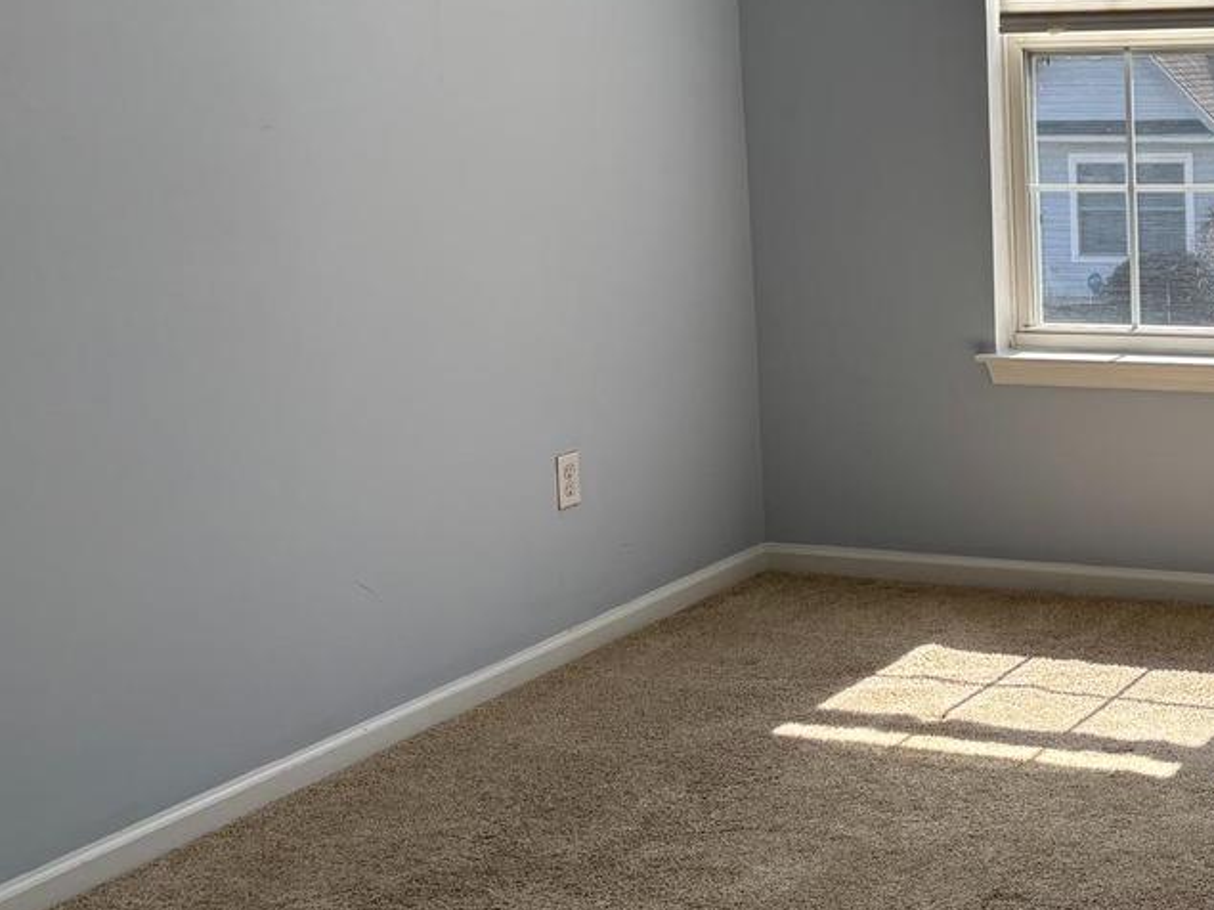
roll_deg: +1.2
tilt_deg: -6.3
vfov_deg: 24.6
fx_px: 2069
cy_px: 243
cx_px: 1178
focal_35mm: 59
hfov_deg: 30.7
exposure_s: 1/811
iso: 50
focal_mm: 5.96
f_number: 1.6
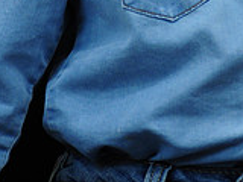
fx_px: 2997
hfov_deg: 4.6
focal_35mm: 427
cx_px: 226
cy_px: -250
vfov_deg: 3.4
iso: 640
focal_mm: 82
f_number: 4
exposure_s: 1/125
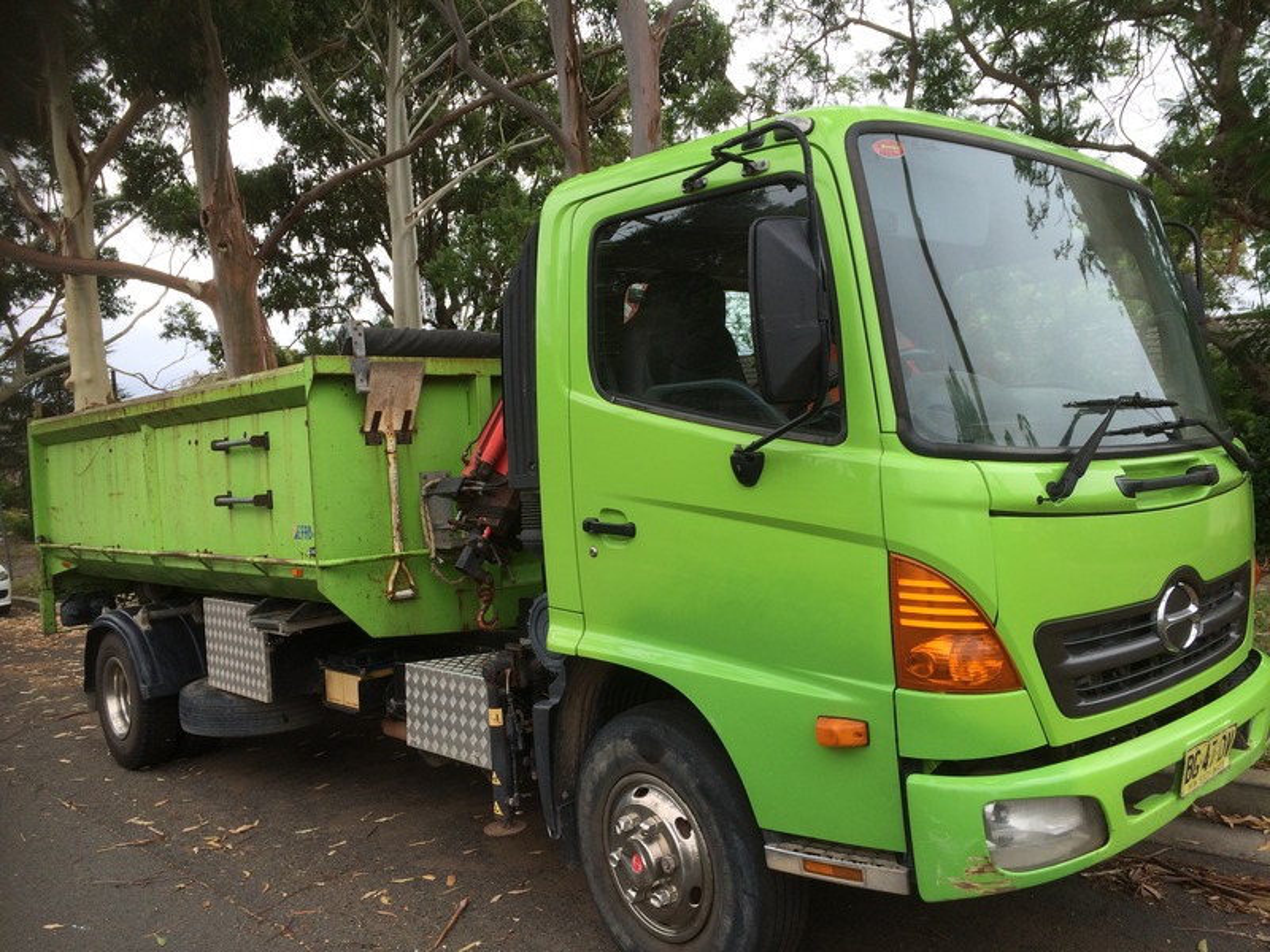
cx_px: 635
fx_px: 1064
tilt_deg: -4.7
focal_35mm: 29
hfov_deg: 61.7
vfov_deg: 48.2
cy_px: 476
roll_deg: +3.3
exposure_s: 1/873
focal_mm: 4.15
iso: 32
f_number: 2.2
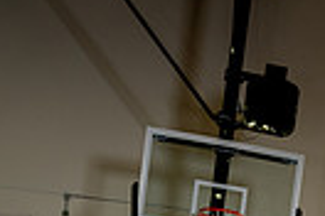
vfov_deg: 13.9
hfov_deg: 28.7
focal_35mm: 68
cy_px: 520
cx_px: 281
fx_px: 614
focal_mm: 20
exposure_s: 1/250
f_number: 5.6
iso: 250
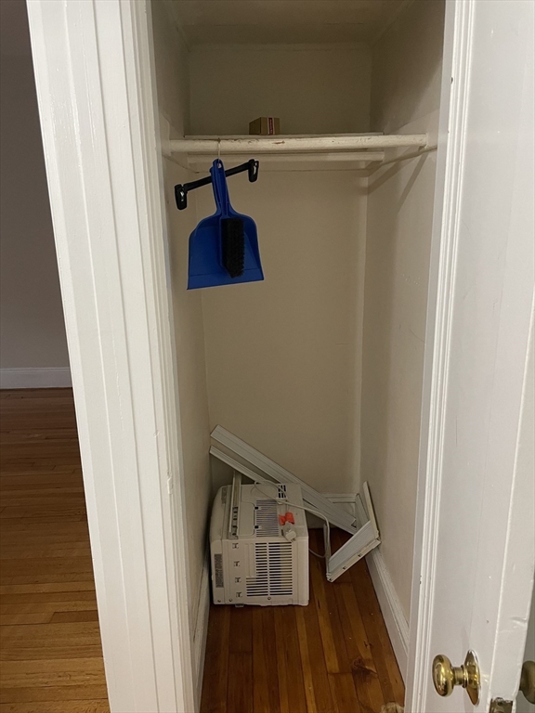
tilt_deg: -15.9
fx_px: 536
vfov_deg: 67.3
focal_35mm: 26
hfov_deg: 53.1
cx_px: 268
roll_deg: +1.6
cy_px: 356
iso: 320
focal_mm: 4.2
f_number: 1.6
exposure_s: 1/60
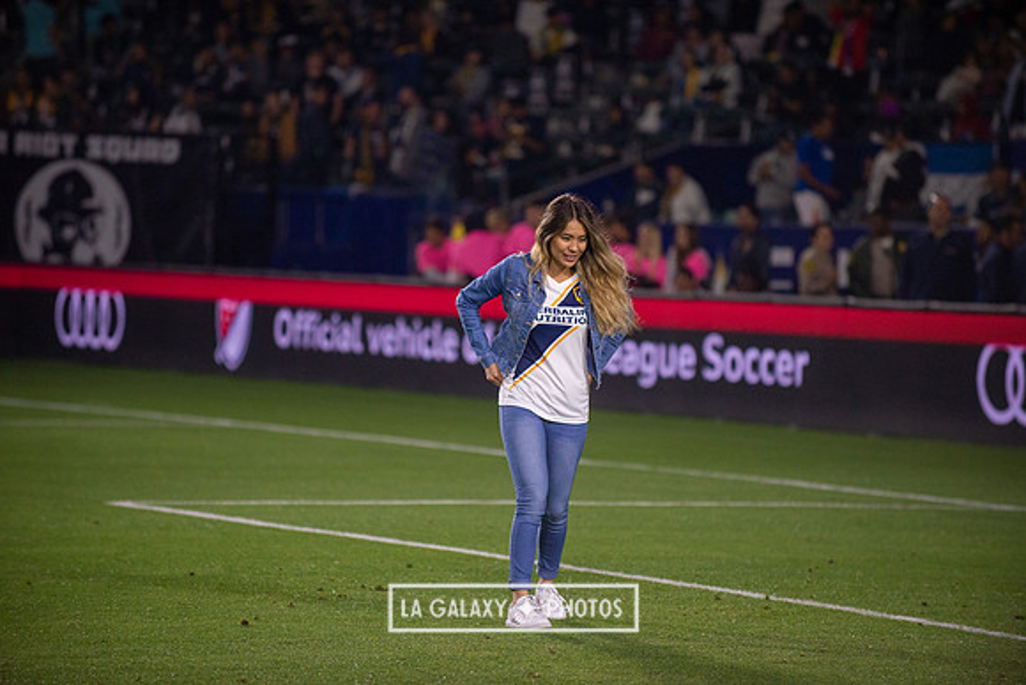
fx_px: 5701
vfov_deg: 6.9
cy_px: 342
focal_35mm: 200
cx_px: 513
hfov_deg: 10.3
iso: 1600
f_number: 2.8
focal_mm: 200
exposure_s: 1/2500
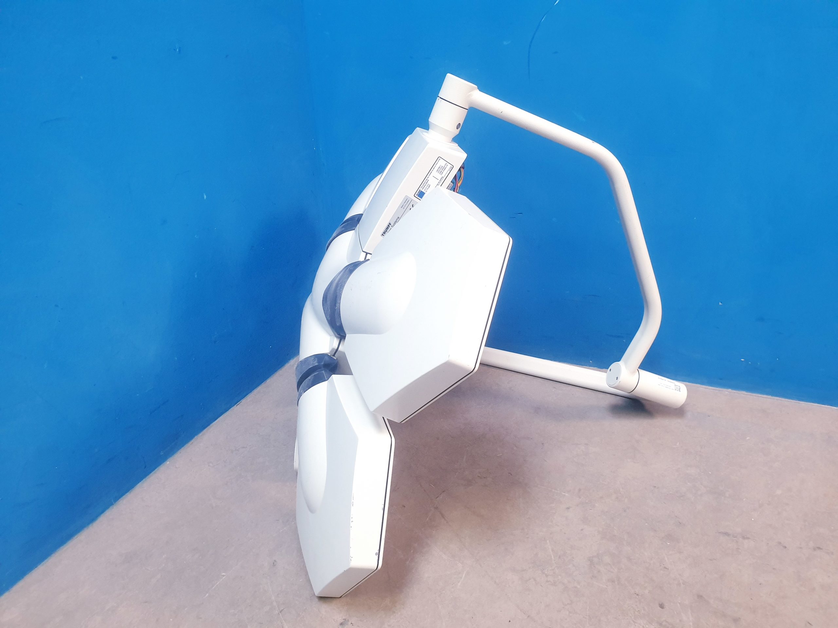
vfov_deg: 53.1
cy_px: 314
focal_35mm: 26
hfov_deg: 67.3
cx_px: 419
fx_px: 629
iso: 320
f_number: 2.4
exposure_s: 1/50
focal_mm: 4.3
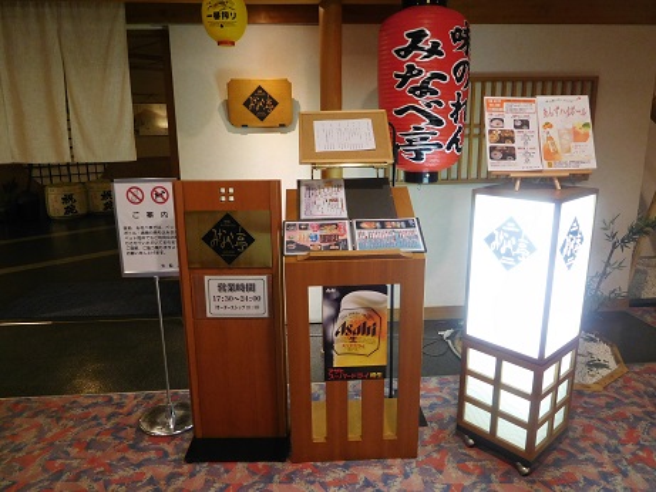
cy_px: 246
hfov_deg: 69.4
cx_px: 328
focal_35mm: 25
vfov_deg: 54.9
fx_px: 474
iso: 400
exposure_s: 1/15
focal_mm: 4.5
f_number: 3.4
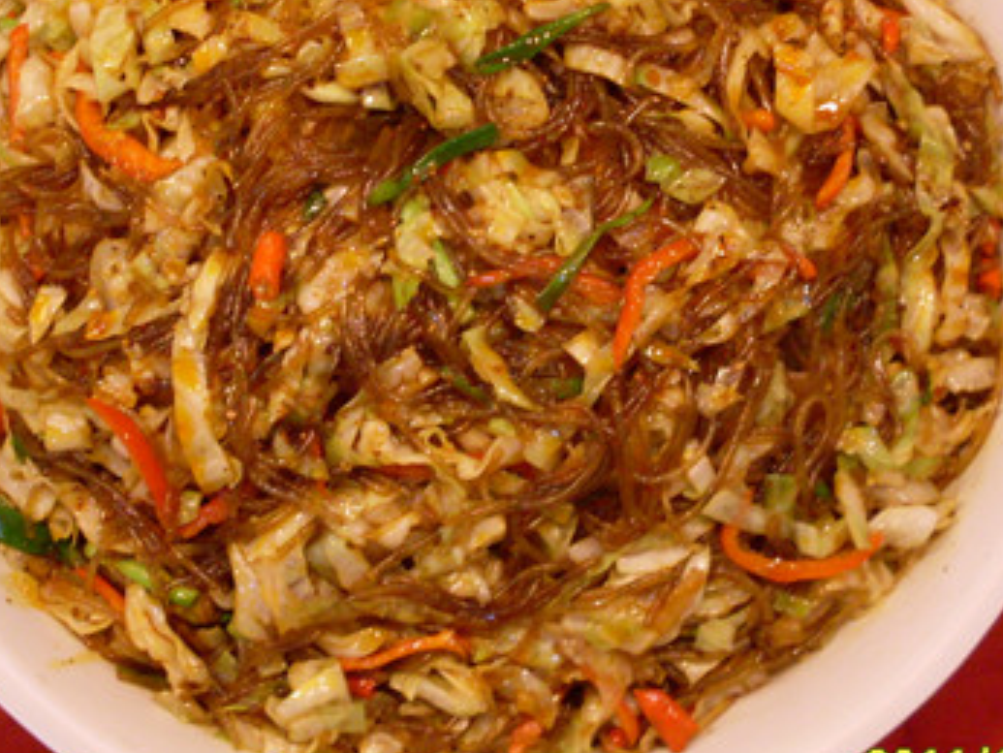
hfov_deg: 29.4
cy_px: 238
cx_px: 483
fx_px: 1913
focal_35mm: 66
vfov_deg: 22.2
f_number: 2.8
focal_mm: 6.3
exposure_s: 1/30
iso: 200
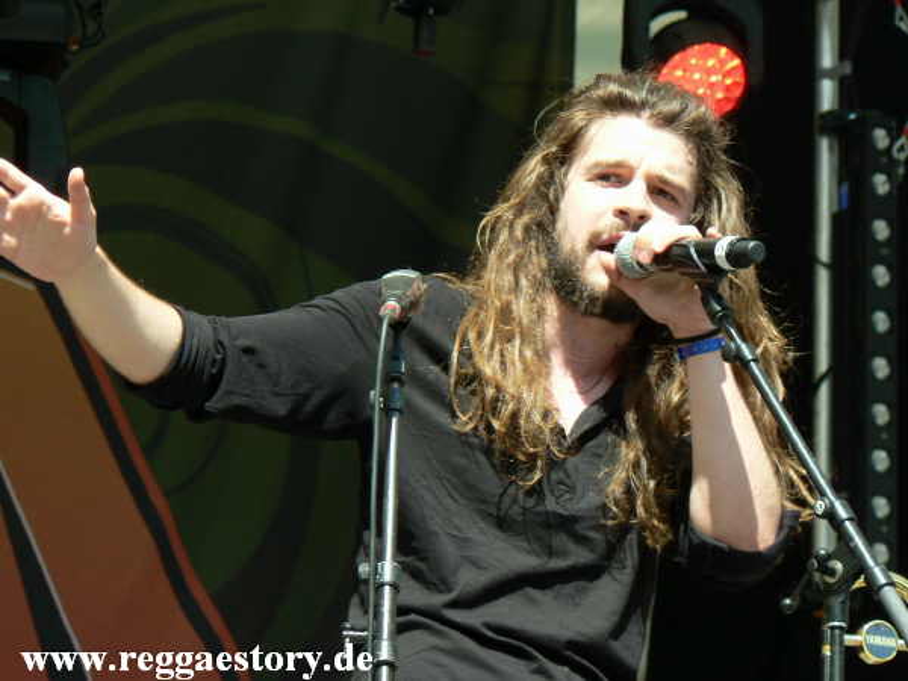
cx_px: 454
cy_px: 340
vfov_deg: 6.0
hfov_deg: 8.0
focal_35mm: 249
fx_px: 6531
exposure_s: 1/160
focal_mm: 42.6
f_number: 4
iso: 64
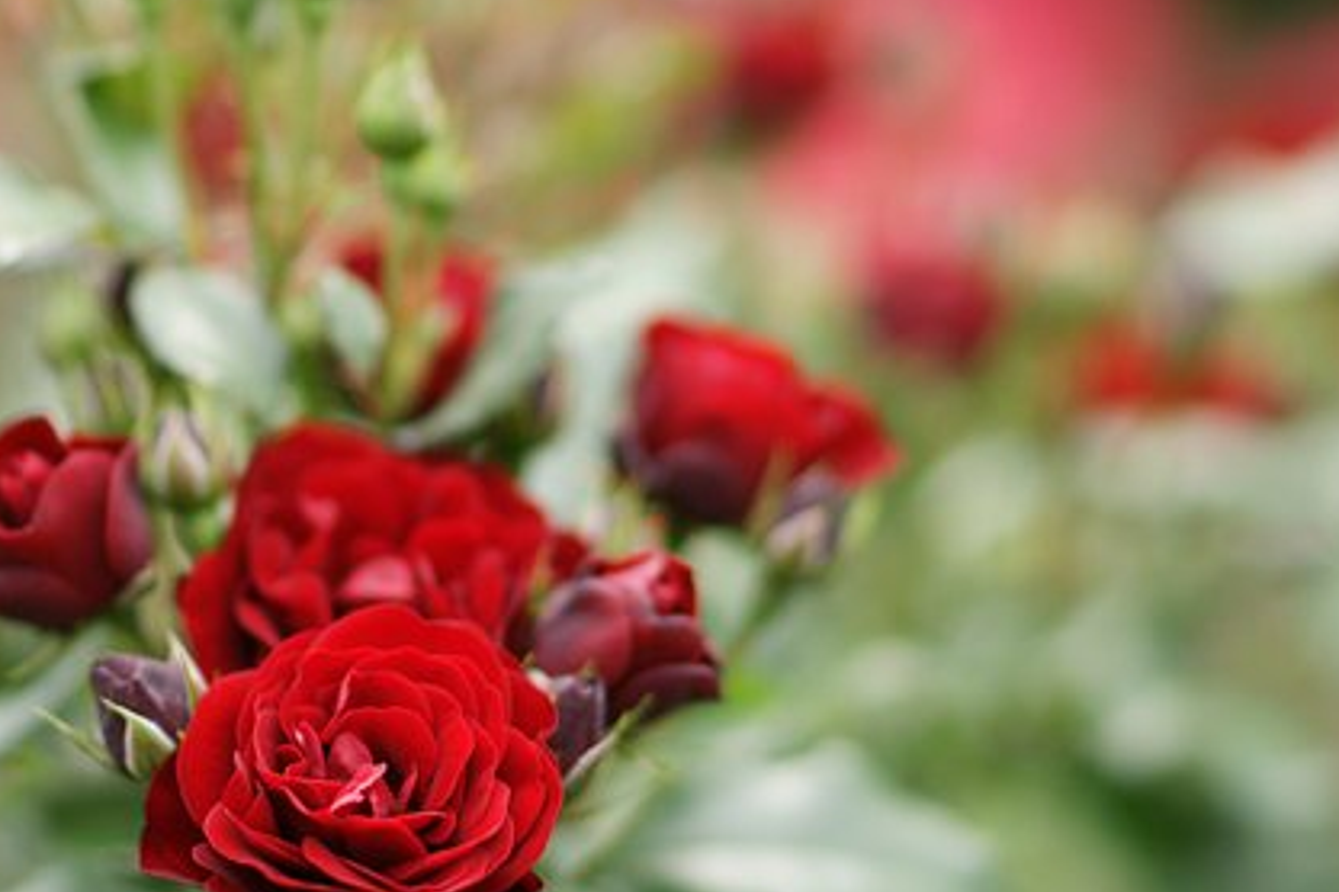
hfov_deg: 13.1
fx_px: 5825
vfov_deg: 8.8
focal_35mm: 157
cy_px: 444
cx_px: 588
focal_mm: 85
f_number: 1.6
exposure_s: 1/4000
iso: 200
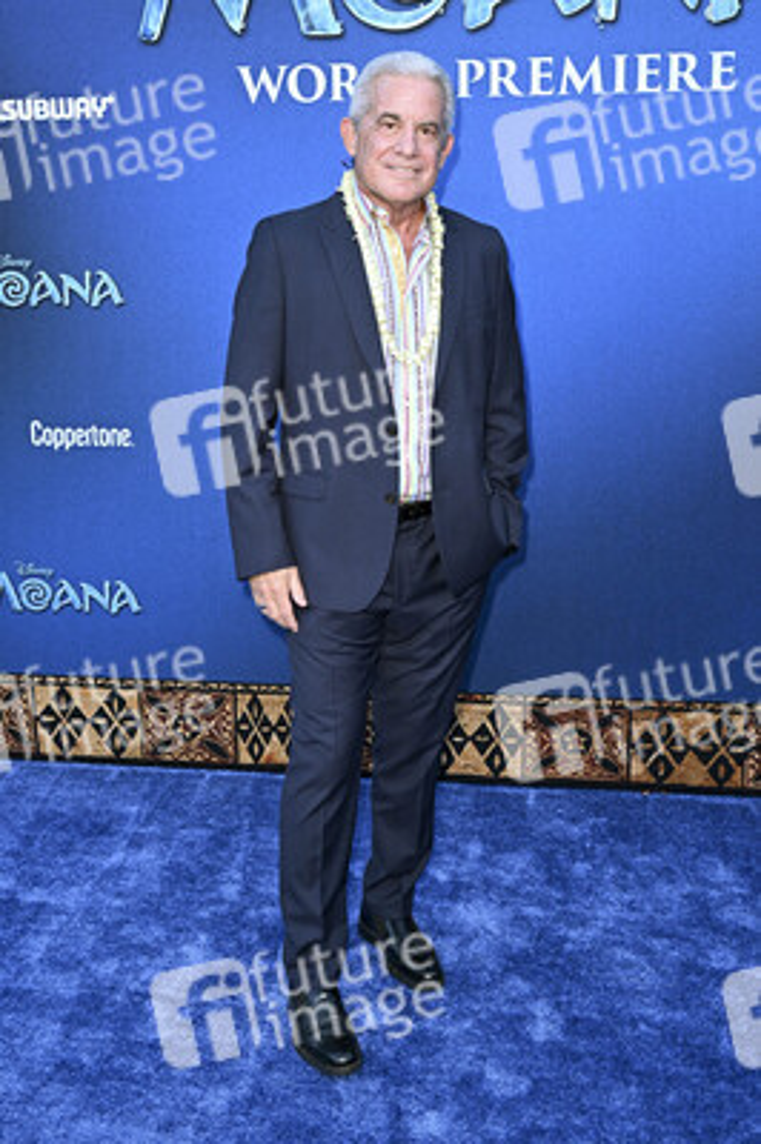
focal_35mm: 39
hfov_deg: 34.2
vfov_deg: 49.6
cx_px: 380
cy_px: 572
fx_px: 1239
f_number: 6.3
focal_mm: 39
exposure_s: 1/250
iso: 800
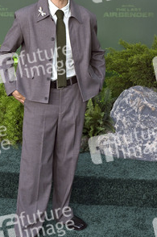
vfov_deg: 31.4
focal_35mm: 64
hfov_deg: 21.1
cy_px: 105
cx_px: 56
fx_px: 420
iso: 800
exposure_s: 1/320
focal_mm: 47
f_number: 6.3
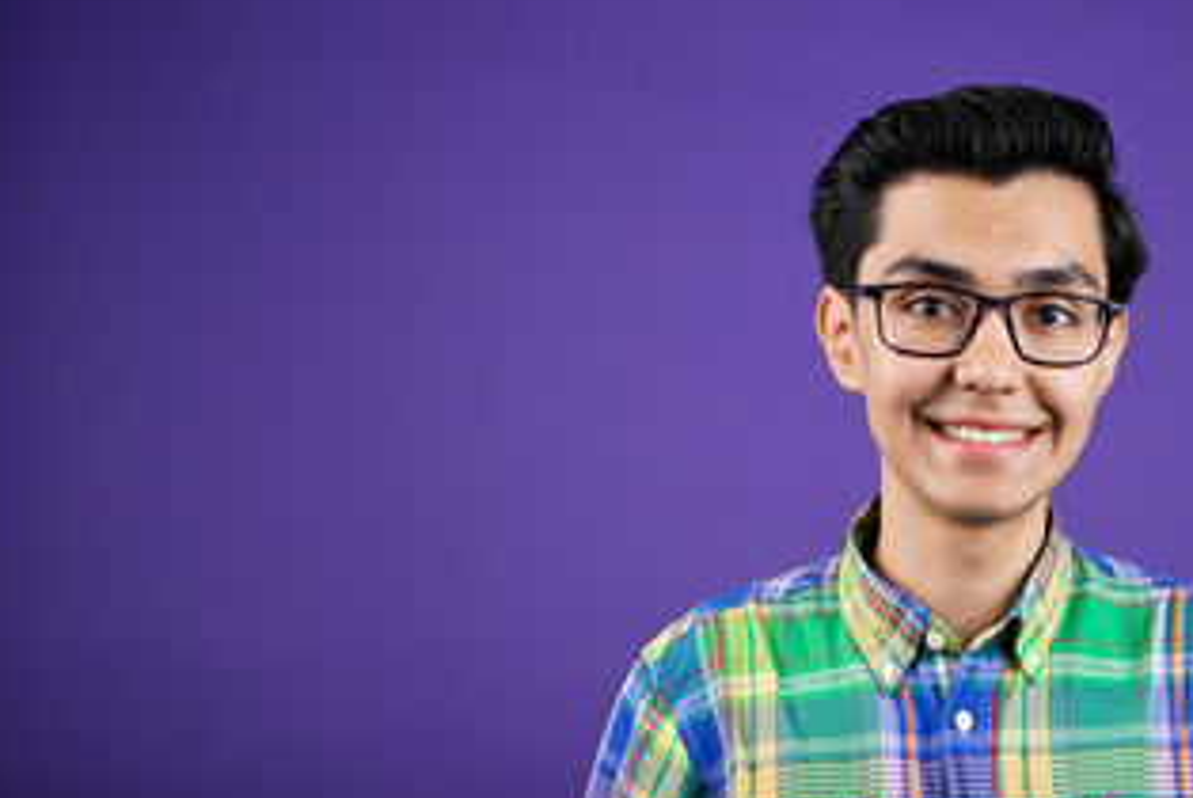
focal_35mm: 71
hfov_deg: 27.4
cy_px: 726
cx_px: 1075
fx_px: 2355
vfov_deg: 18.9
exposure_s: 1/125
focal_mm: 36
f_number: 13
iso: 1600
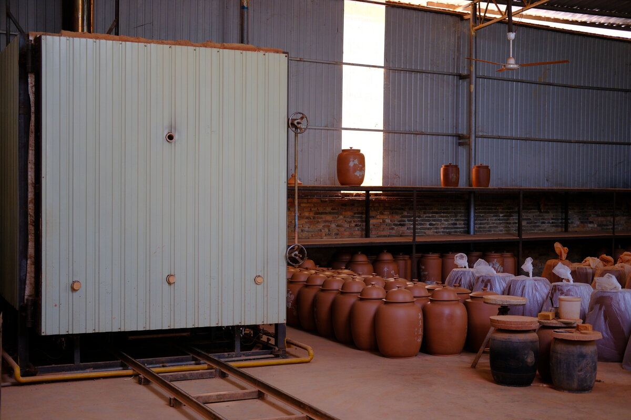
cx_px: 316
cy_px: 210
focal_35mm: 53
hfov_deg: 37.5
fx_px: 929
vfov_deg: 25.5
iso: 800
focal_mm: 35
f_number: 3.2
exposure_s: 1/100
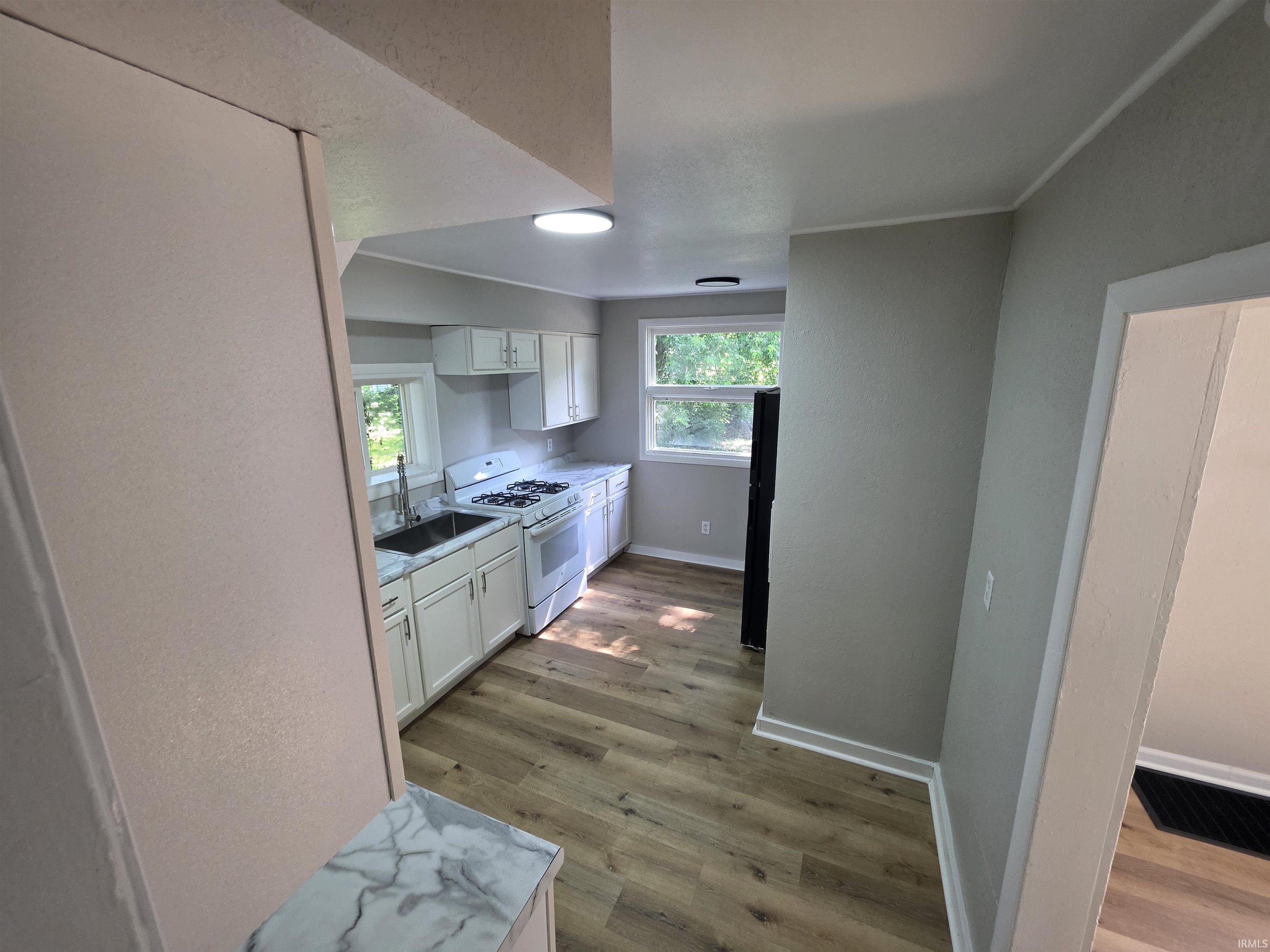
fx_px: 477
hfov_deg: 106.2
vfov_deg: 89.9
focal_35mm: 13
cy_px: 476
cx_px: 635
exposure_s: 1/120
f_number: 1.9
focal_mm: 2.2
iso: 200
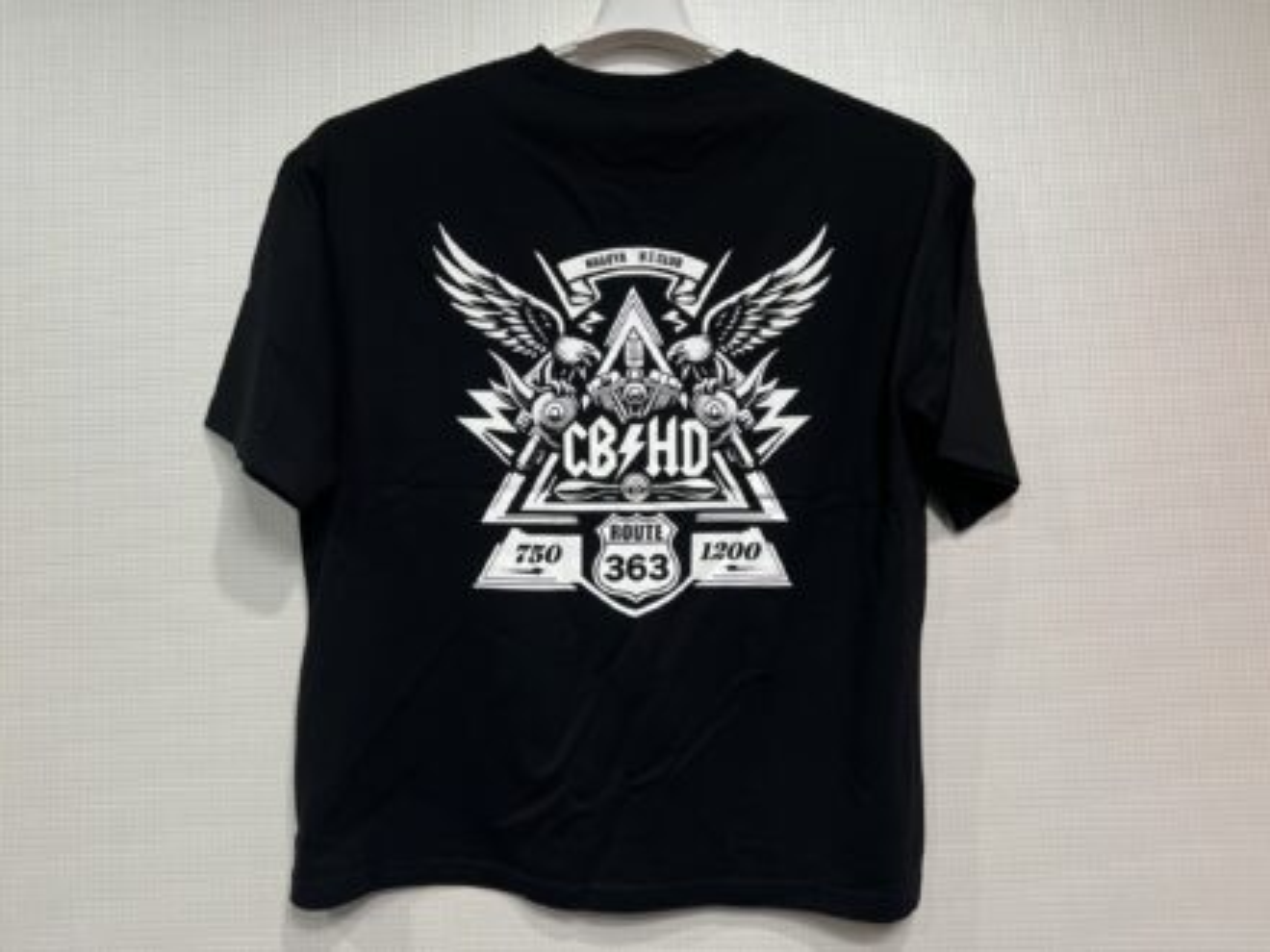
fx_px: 954
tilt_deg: -2.1
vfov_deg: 53.1
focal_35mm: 26
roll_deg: -1.2
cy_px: 476
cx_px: 635
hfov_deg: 67.3
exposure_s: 1/121
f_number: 1.5
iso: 100
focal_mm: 5.7
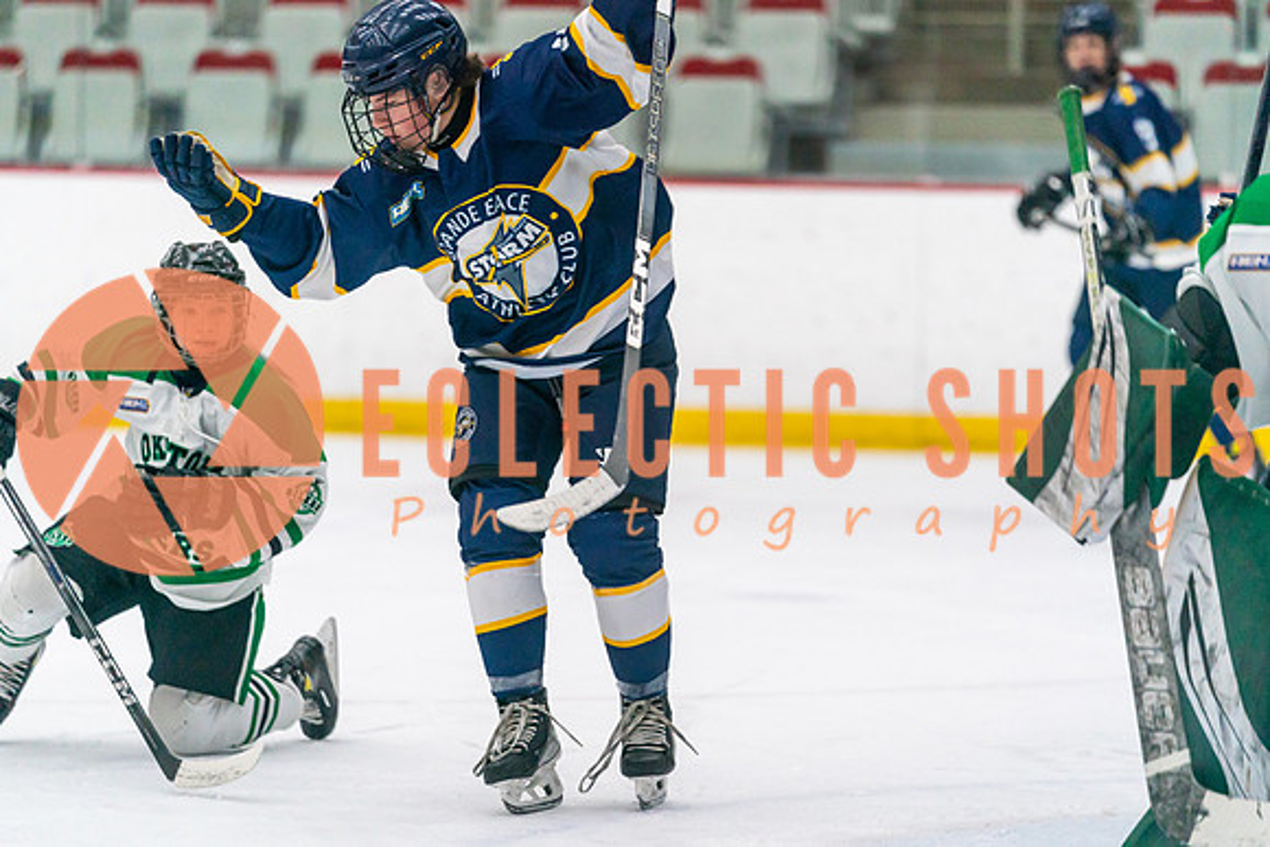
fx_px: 7057
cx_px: 635
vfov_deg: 6.9
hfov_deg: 10.3
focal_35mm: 200
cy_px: 424
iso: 3200
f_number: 2.8
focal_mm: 200
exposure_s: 1/1250
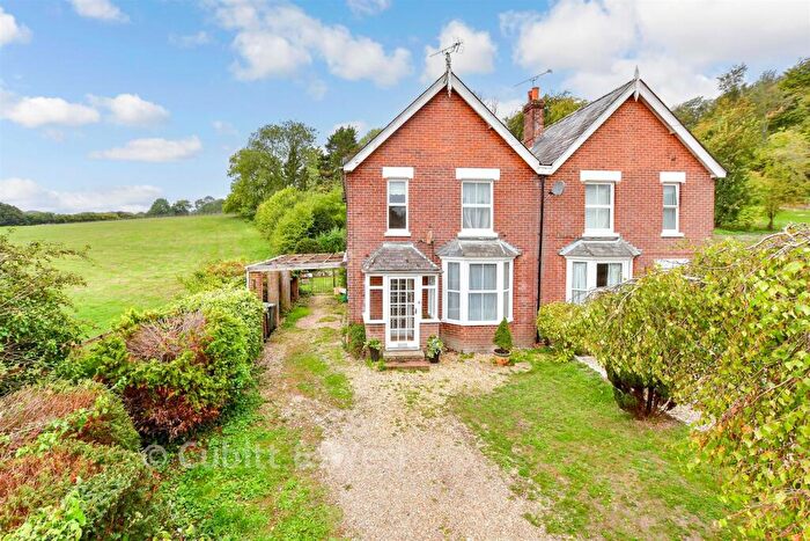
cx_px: 405
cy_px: 270
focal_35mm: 15
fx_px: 338
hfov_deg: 100.4
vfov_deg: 77.4
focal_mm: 10
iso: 500
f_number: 8
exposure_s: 1/320
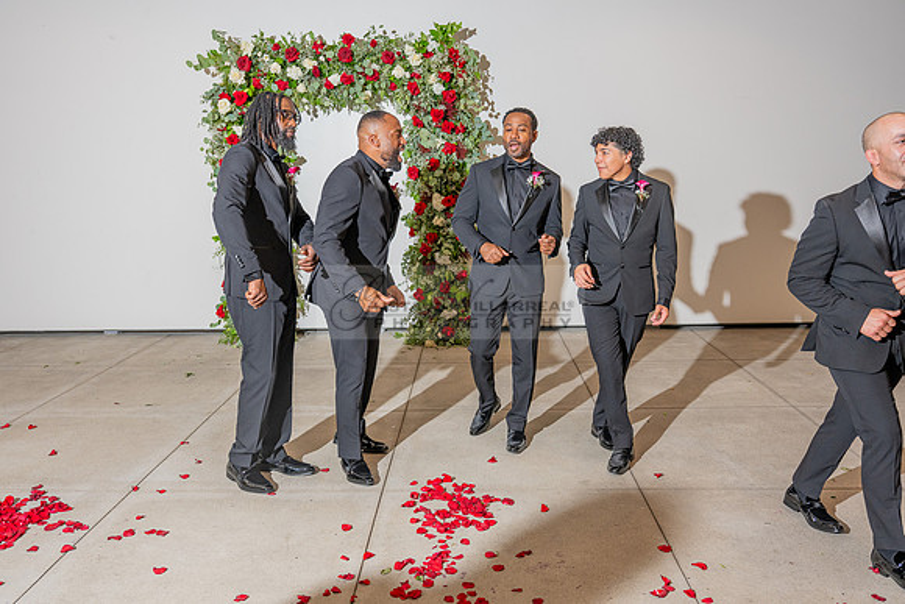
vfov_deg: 41.7
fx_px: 792
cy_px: 302
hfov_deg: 59.5
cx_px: 452
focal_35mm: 32
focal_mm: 31.5
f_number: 4
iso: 800
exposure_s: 1/200
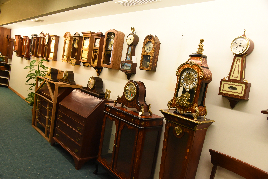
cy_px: 90
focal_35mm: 30
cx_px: 134
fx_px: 223
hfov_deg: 61.9
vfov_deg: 43.6
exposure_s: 1/125
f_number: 5.6
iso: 2500
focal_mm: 30
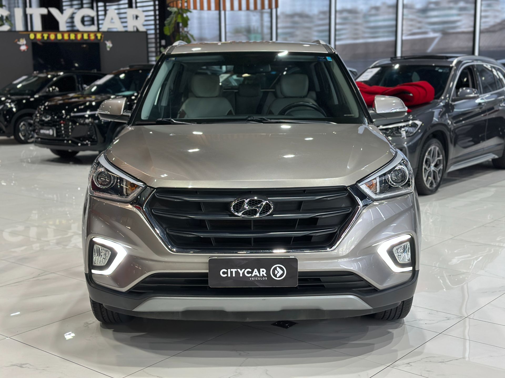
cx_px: 252
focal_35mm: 48
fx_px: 700
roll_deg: +0.4
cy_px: 189
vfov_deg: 30.3
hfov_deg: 39.7
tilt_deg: -9.8
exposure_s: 1/120
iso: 200
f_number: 1.78
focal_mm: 6.86
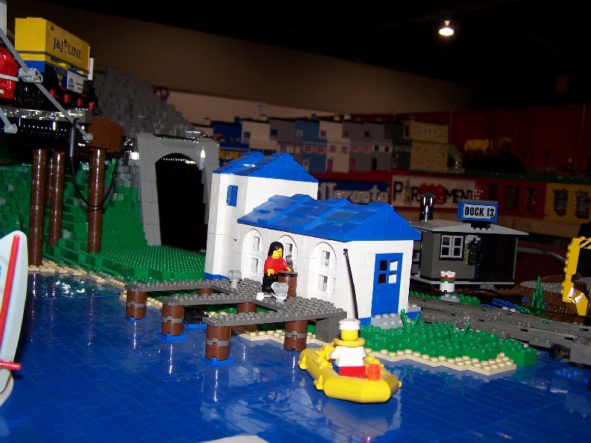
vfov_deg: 37.7
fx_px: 649
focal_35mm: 38
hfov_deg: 49.0
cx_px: 296
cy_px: 222
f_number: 2.8
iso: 80
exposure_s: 1/60
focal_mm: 6.3
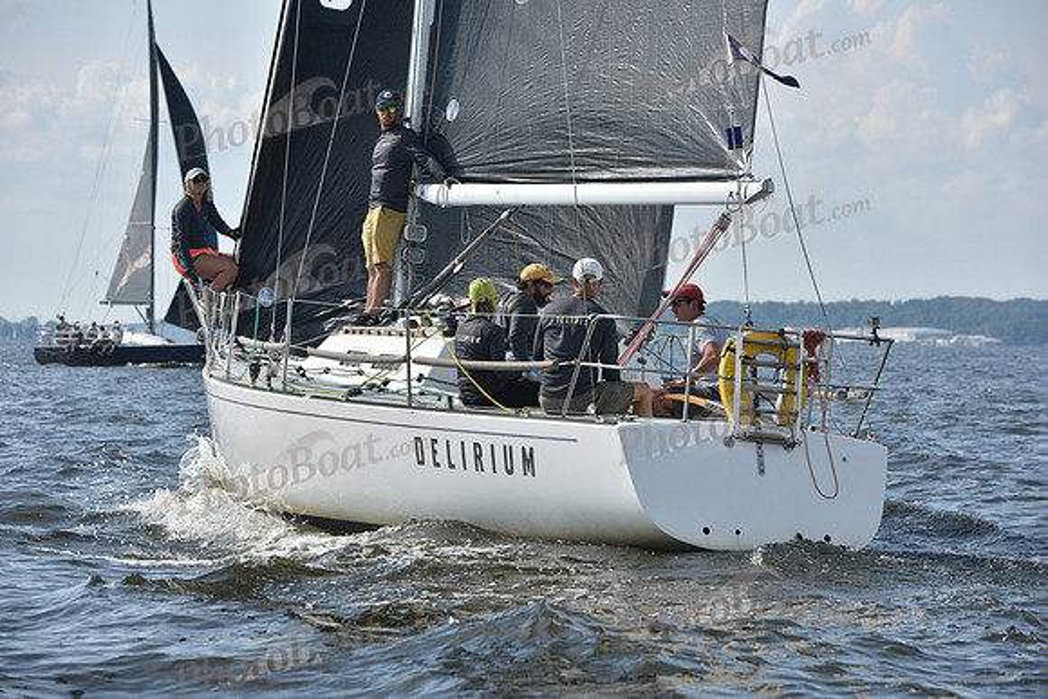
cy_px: 350
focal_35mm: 165
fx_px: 4804
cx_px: 524
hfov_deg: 12.4
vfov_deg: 8.3
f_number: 9
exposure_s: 1/1250
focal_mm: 165
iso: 320
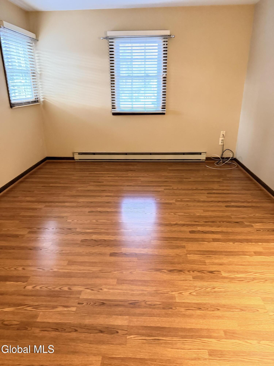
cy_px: 183
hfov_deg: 56.8
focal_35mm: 24
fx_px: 253
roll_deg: +0.1
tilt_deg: -20.5
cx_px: 137
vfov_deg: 71.6
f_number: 1.78
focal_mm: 6.76
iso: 1600
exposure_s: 1/24
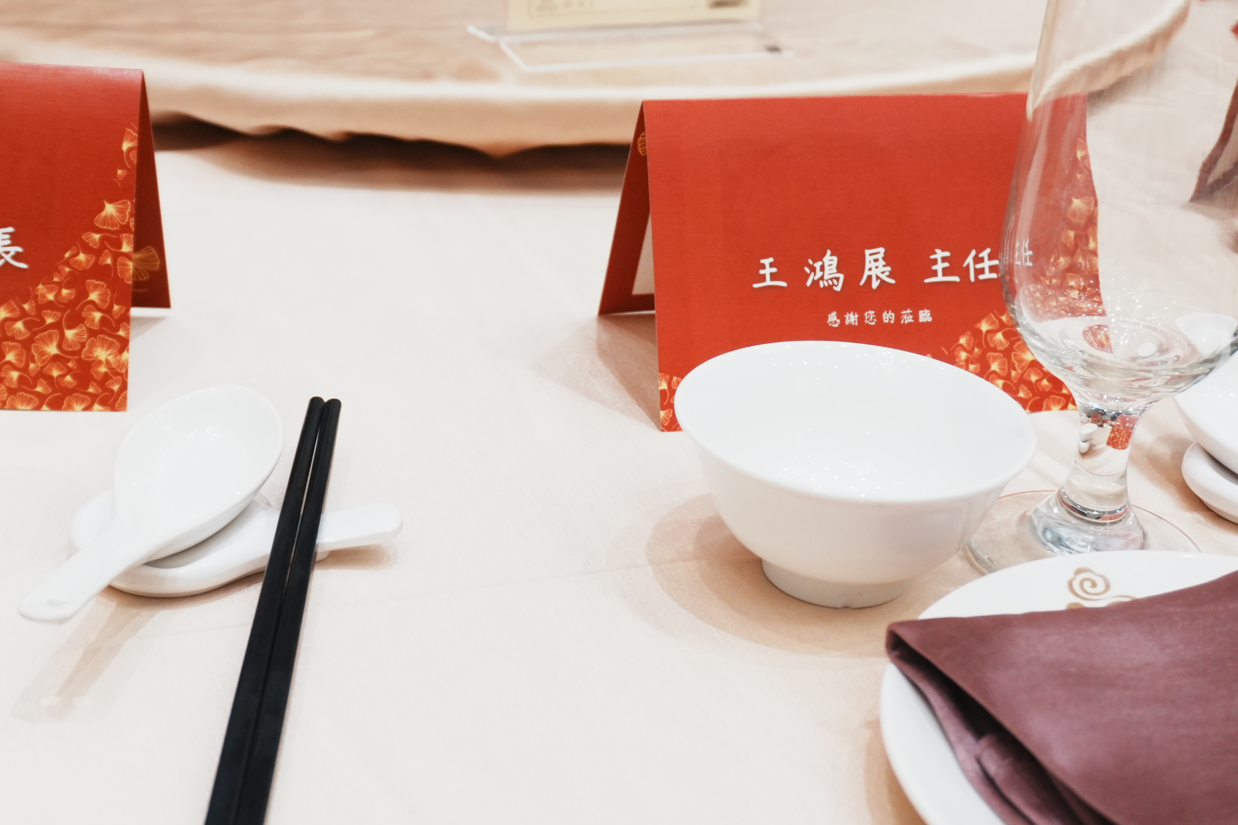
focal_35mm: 59
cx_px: 601
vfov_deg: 22.9
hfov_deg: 34.1
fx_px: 2021
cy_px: 251
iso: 1000
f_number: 4.5
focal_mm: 25
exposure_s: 1/160
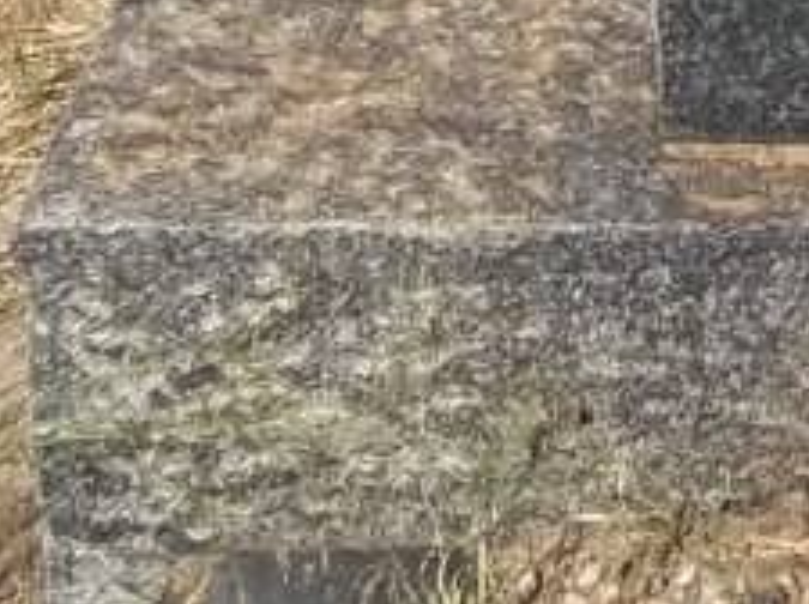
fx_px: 3990
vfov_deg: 7.8
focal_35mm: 171
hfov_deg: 10.9
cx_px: 1427
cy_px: -1010
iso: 80
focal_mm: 5.7
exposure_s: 1/640
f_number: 5.5
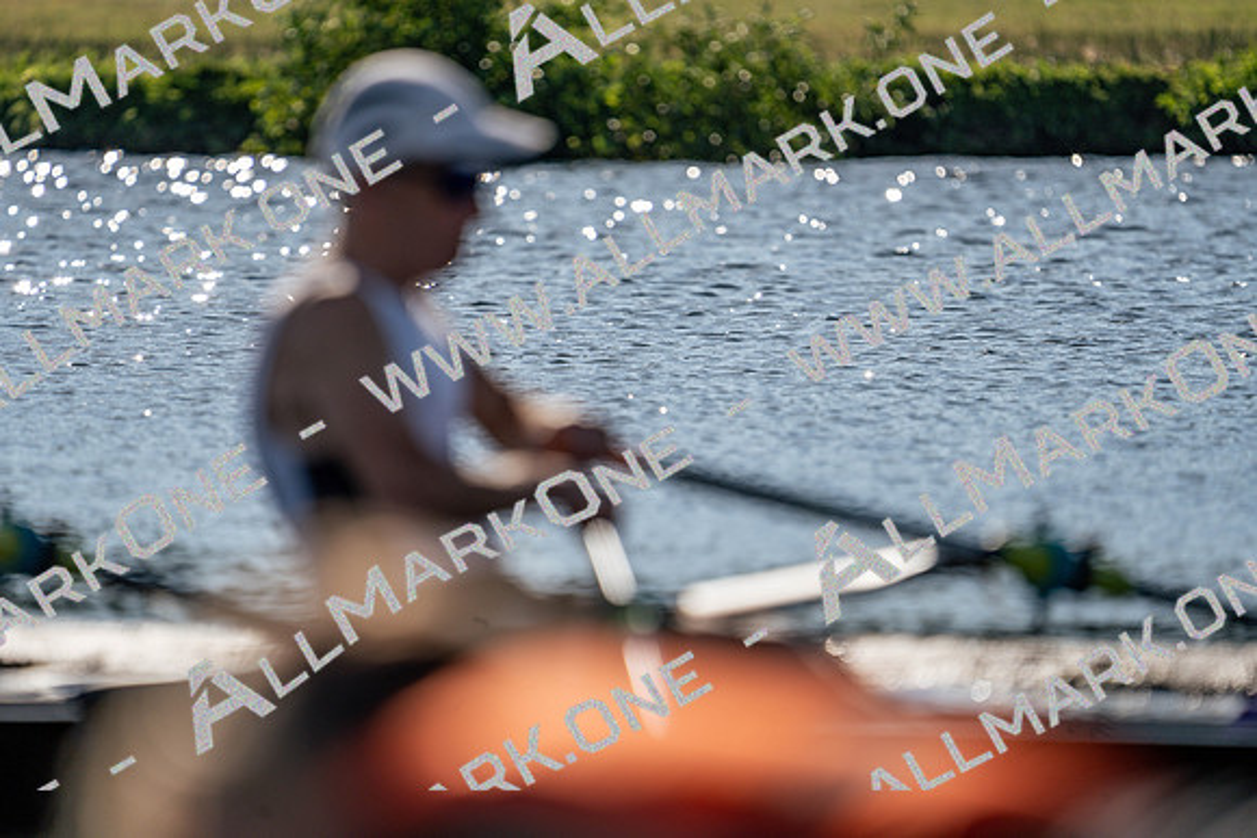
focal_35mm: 496
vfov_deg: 2.8
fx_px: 17322
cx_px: 628
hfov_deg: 4.2
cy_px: 419
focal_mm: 496
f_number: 6.3
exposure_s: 1/1600
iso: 125
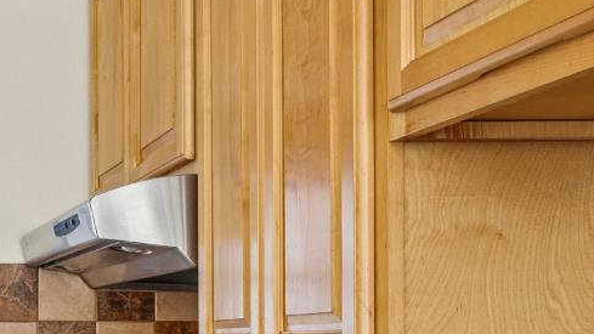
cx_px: -176
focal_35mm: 61
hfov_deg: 28.3
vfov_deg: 19.0
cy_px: 360
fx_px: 961
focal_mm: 19
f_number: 8
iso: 640
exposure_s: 1/13
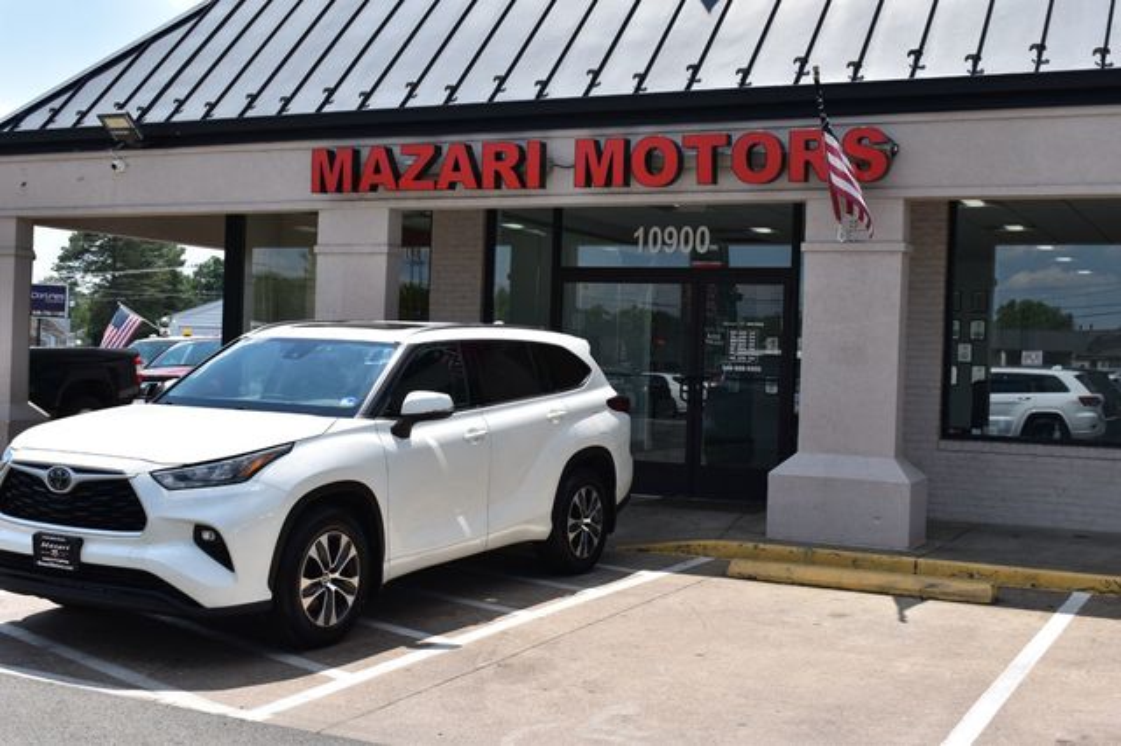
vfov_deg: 28.9
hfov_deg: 42.3
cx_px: 560
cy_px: 373
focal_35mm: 46
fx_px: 1447
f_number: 11
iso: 320
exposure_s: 1/500
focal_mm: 31
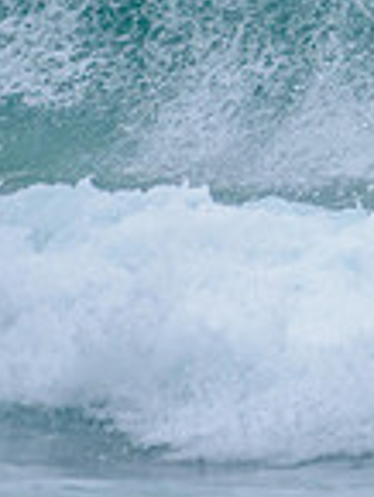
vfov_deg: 0.8
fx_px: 33804
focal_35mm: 2350
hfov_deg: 0.6
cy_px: -9
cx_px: 936
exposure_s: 1/2000
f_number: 5.6
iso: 1400
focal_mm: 500
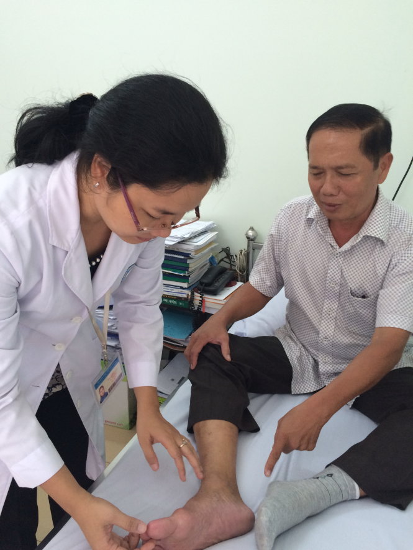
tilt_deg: -21.1
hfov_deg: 48.2
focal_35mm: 29
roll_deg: -0.1
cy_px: 275
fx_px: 461
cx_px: 206
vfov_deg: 61.6
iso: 160
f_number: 2.2
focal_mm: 4.15
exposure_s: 1/33
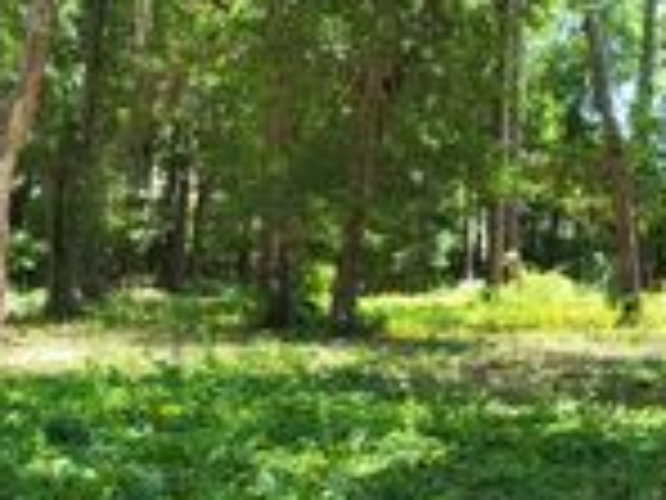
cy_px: 268
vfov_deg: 16.8
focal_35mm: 88
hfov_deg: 22.2
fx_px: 1693
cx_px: 374
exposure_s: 1/262
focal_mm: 5.4
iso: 40
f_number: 1.8
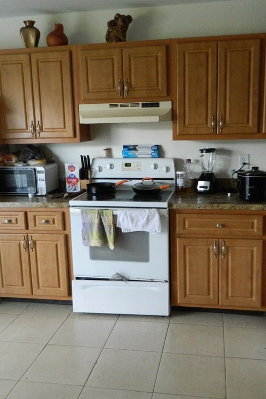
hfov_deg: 37.8
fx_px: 388
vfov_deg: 54.4
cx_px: 144
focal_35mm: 35
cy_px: 200
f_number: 3.1
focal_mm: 4.5
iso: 400
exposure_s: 1/25
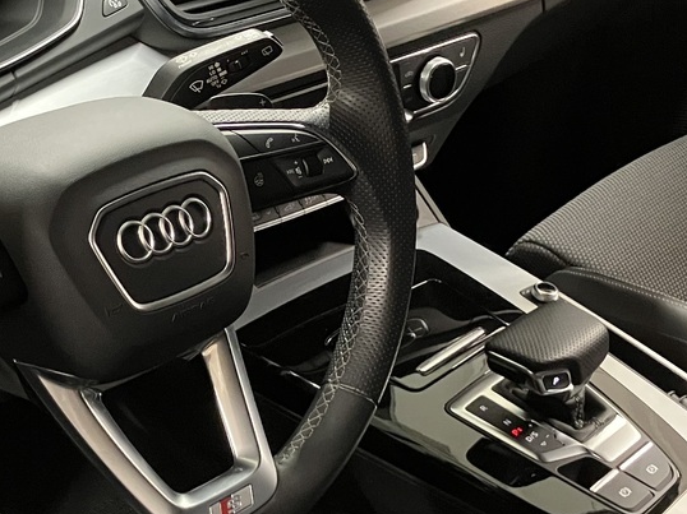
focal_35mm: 75
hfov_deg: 25.9
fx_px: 1488
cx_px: 264
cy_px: 260
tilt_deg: -30.0
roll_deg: +0.7
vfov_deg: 19.6
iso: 640
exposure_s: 1/30
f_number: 1.8
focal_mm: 3.99
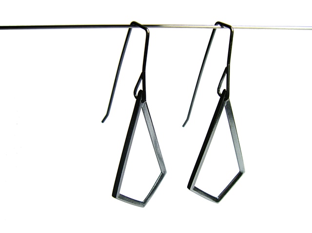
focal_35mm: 38
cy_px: 116
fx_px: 342
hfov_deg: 49.0
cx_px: 156
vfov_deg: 37.7
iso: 64
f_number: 3.3
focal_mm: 6.3
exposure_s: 1/80
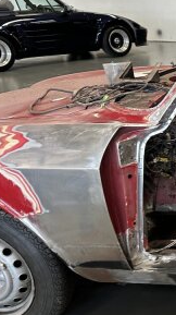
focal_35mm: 58
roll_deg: -0.4
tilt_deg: -19.9
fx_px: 482
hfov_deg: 17.4
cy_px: 214
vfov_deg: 35.6
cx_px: 301
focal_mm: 6.86
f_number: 1.78
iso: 250
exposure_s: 1/64
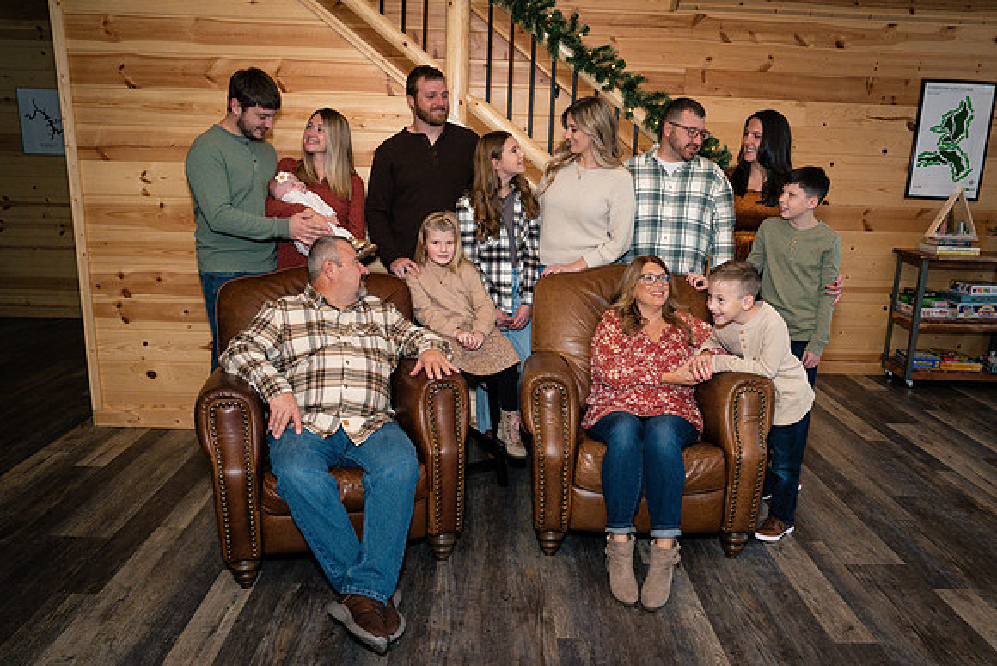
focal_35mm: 27
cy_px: 358
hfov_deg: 68.0
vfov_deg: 48.4
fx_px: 739
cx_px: 506
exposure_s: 1/160
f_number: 8
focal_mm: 24
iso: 1000
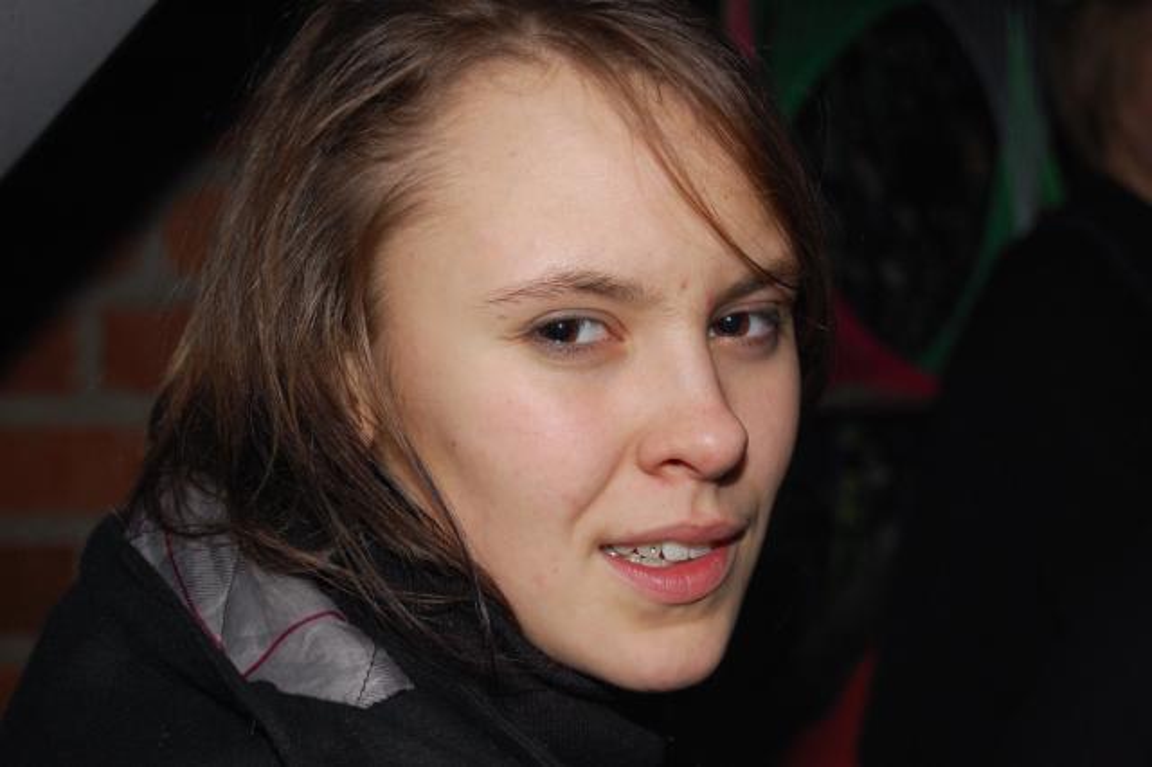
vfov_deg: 16.5
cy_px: 384
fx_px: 2639
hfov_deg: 24.6
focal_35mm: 82
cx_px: 576
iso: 400
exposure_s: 1/60
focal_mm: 55
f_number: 5.6
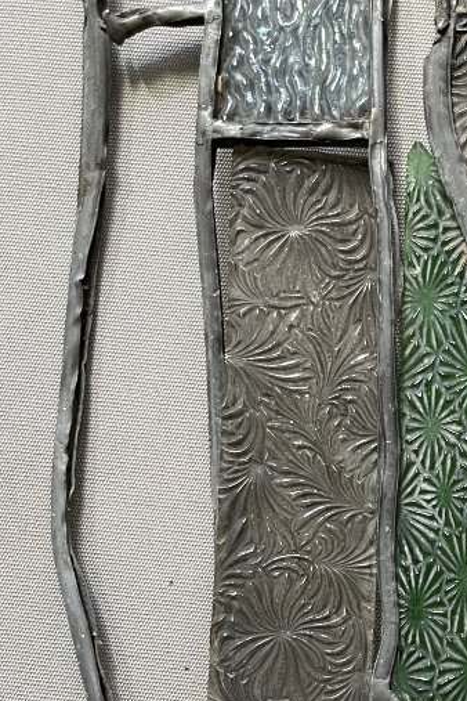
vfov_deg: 30.6
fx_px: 1245
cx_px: 479
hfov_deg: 20.5
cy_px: 563
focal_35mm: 64
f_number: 1.6
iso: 125
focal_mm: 4.2
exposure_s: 1/69
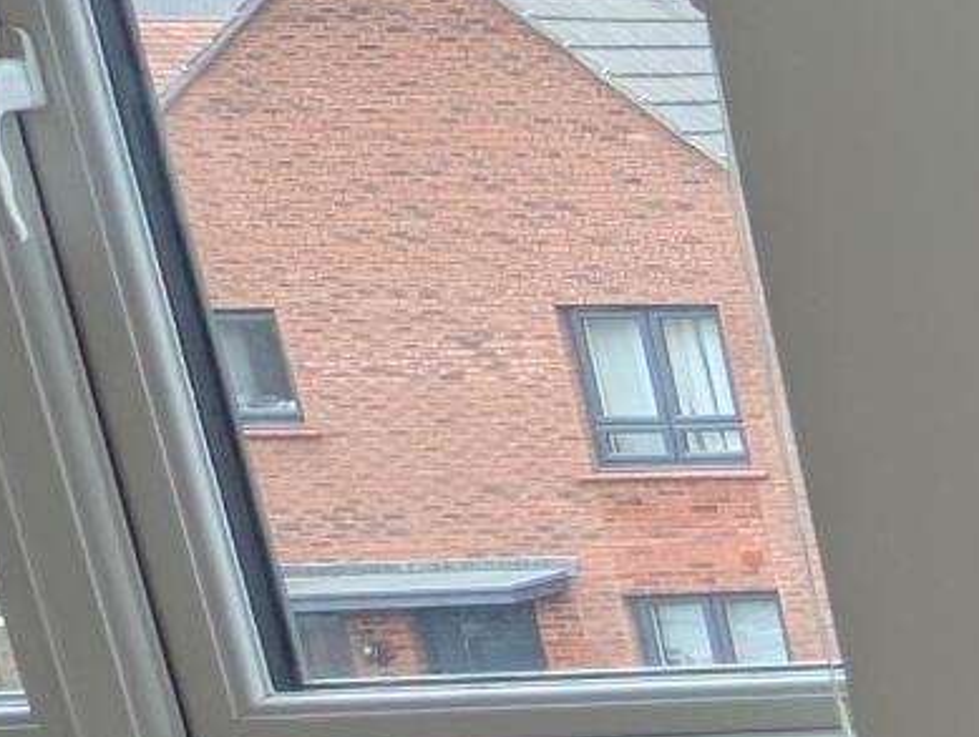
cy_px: 592
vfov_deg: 19.7
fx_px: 2096
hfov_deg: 11.6
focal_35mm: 74
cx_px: 2907
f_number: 1.95
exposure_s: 1/476
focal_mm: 2.23
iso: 46
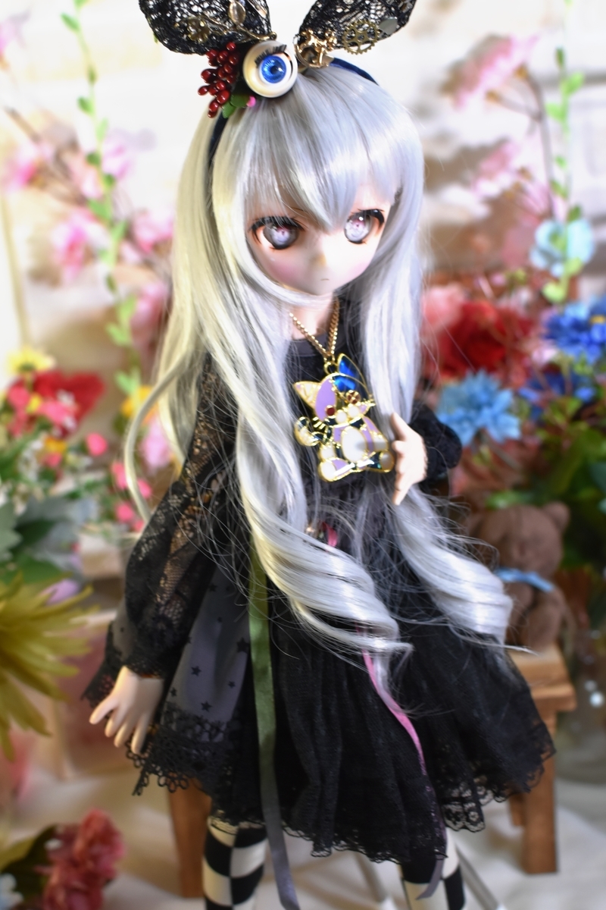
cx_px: 303
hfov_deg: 25.8
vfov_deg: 37.9
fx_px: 1326
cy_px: 455
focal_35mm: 52
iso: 800
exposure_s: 1/60
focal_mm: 35
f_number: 3.5
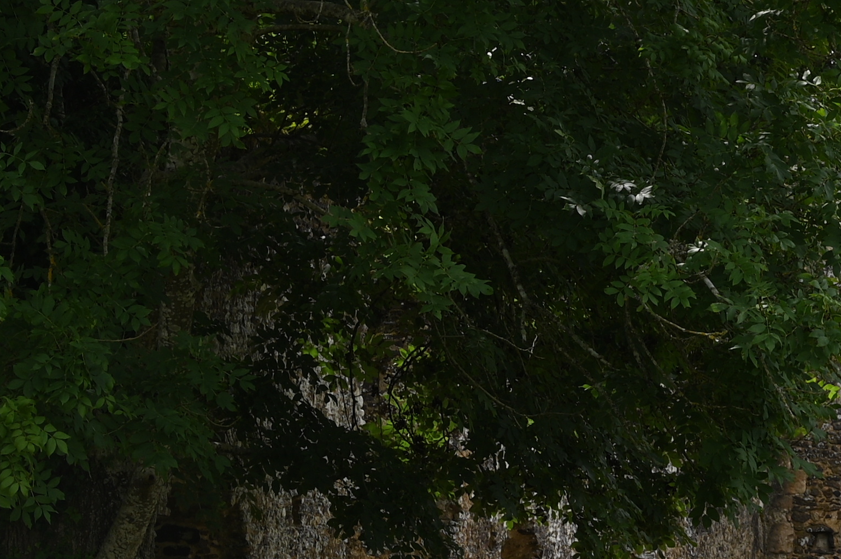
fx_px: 3945
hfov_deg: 11.7
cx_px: 1181
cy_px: 60
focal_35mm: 169
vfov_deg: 8.1
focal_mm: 43
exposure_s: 1/250
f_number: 8
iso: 100
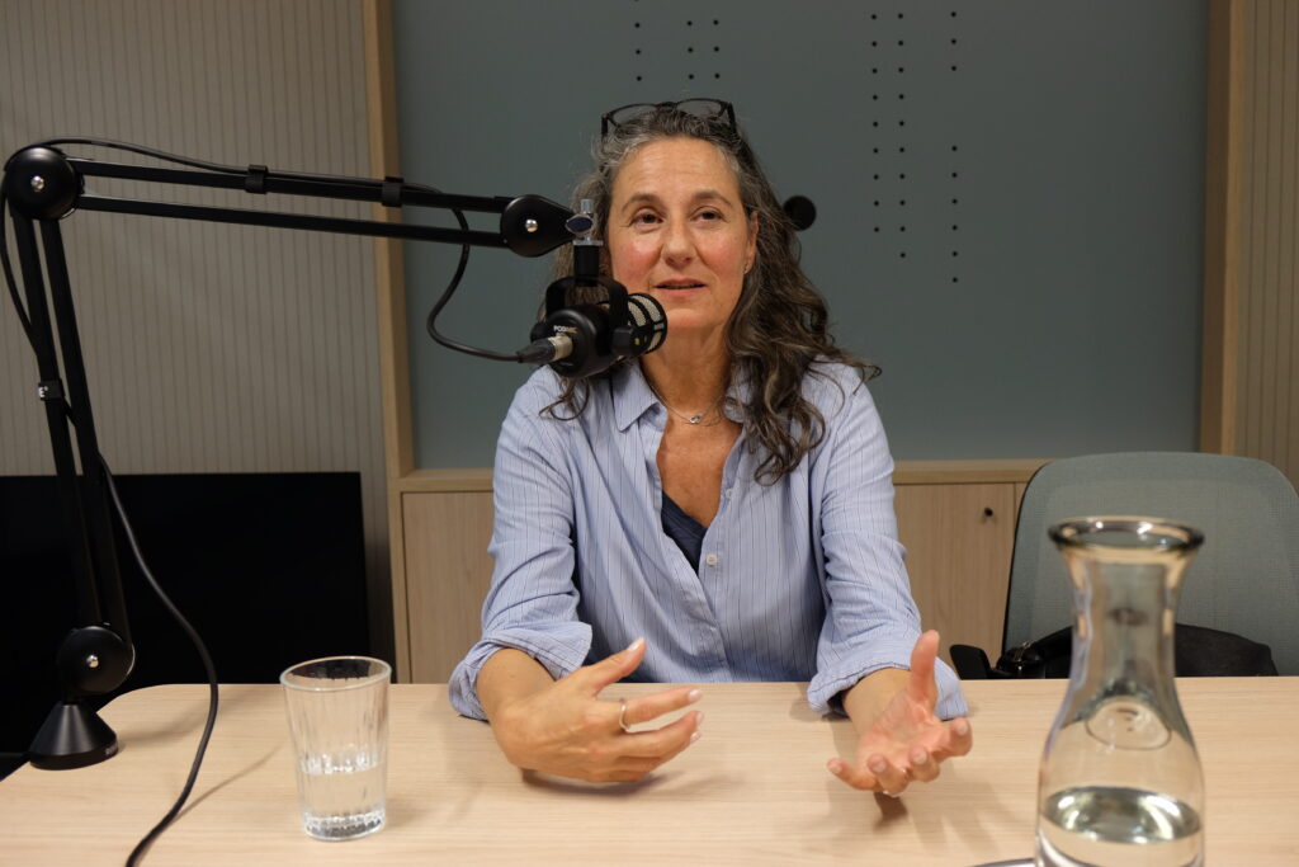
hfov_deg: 50.7
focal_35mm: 38
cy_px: 434
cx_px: 650
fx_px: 1371
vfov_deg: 35.1
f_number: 3.2
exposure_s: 1/60
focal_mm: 25.4
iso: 400
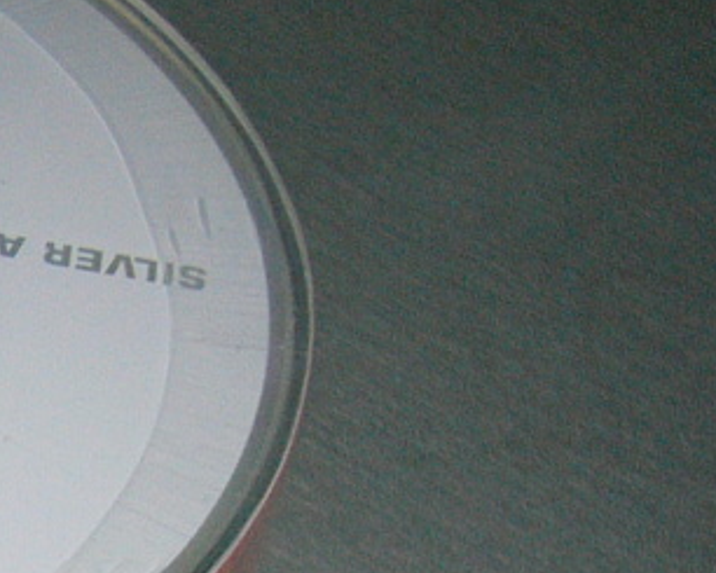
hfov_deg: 12.5
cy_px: 762
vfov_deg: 10.5
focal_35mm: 143
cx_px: -491
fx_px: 3031
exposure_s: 1/60
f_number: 2.8
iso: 100
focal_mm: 5.8
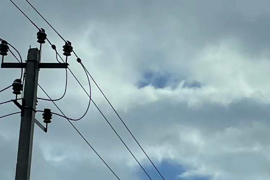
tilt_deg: +12.1
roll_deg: -2.8
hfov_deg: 13.8
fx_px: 1087
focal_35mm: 145
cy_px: 212
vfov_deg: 9.3
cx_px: 300
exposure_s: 1/13514
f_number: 1.6
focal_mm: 5.1
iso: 40
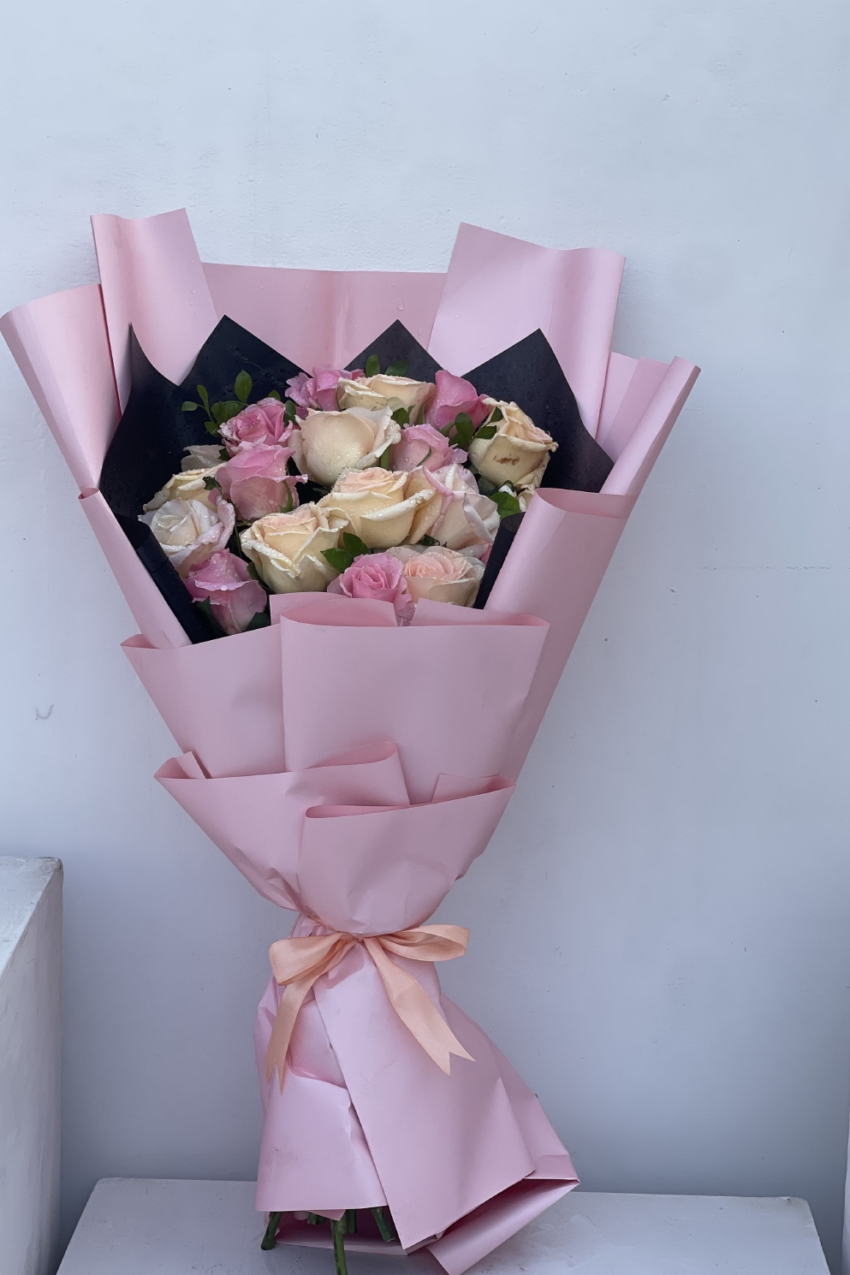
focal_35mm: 67
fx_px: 2373
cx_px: 383
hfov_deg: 20.3
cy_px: 639
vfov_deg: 30.1
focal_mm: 7.5
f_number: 2.2
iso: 20
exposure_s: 1/305
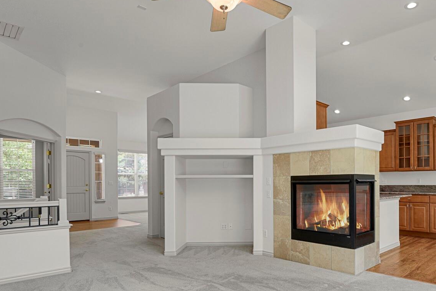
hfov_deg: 72.6
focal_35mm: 24
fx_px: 291
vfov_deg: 52.5
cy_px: 182
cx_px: 270
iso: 250
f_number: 8
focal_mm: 17
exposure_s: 1/1.25
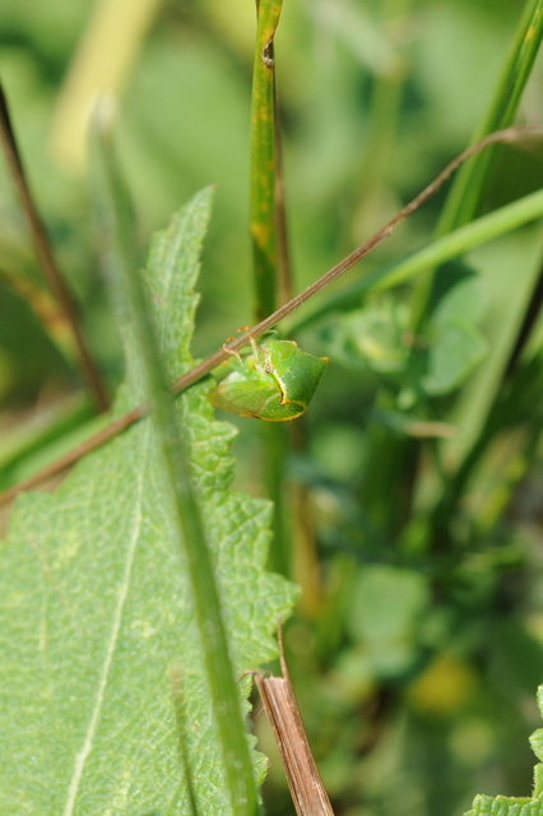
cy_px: 408
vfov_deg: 13.0
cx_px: 272
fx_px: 3567
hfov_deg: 8.7
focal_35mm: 158
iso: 320
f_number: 10
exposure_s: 1/400
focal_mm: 105
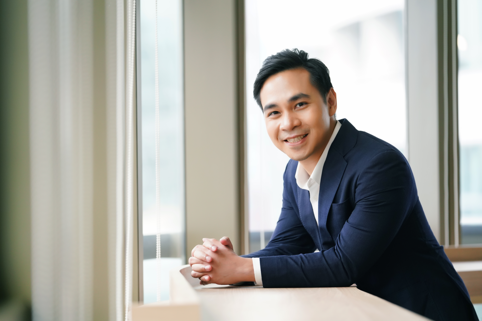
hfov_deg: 11.9
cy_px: 160
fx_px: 2316
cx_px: 241
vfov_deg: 7.9
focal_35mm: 173
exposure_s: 1/125
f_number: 3.2
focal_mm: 173
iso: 1600
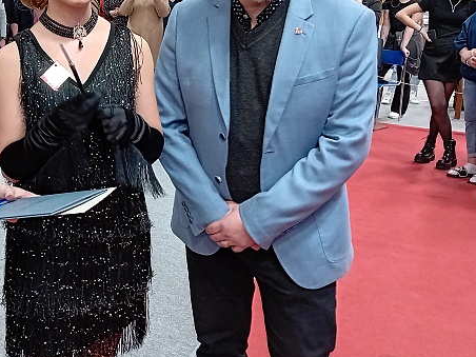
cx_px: 64
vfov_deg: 31.4
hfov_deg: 38.9
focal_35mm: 46
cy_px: 131
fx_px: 633
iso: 500
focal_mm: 3.98
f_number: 1.8
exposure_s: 1/25
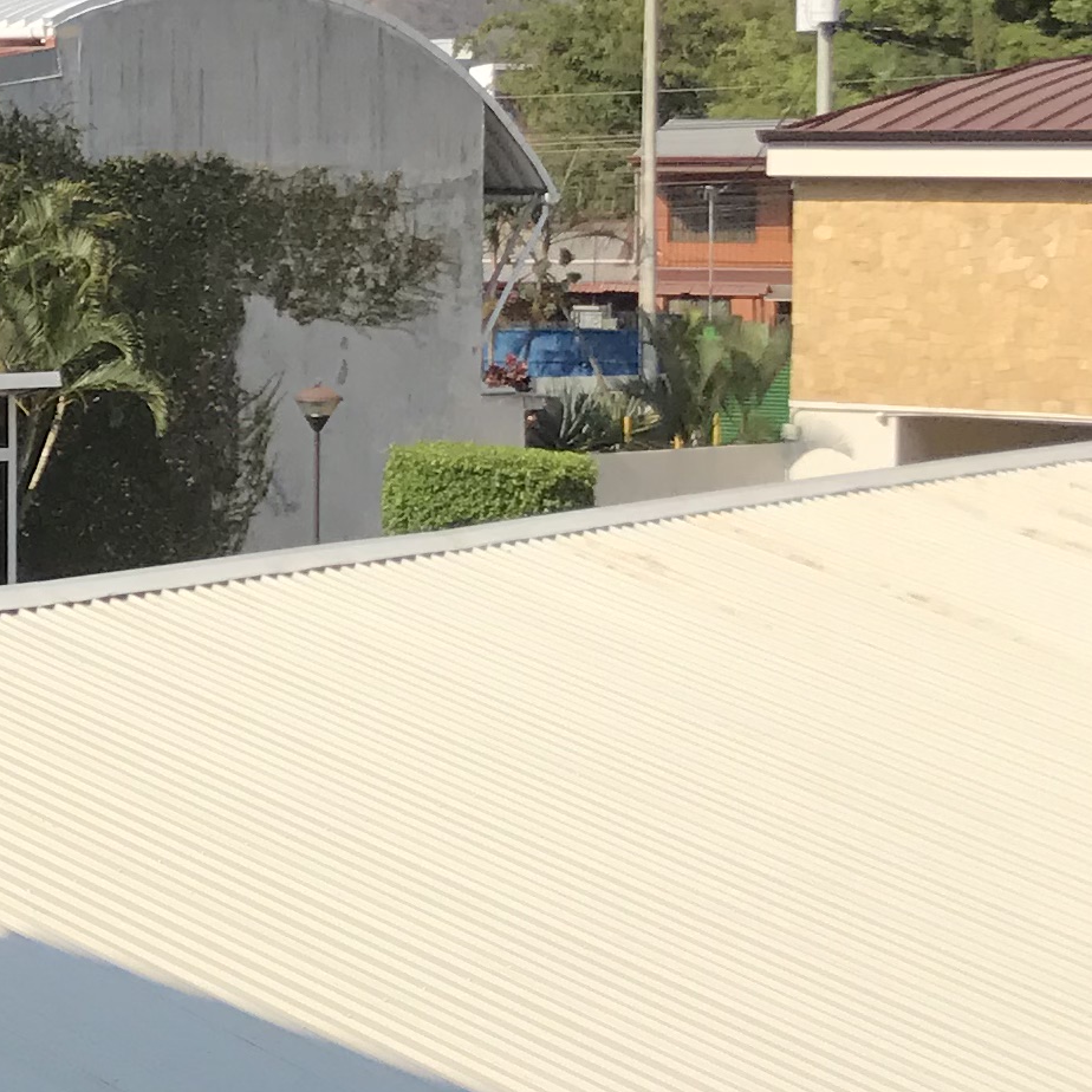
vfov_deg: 16.0
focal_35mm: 108
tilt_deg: -0.2
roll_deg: -0.6
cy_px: 255
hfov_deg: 13.7
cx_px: -1117
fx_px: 3855
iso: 20
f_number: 1.8
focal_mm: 3.99
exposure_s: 1/2660
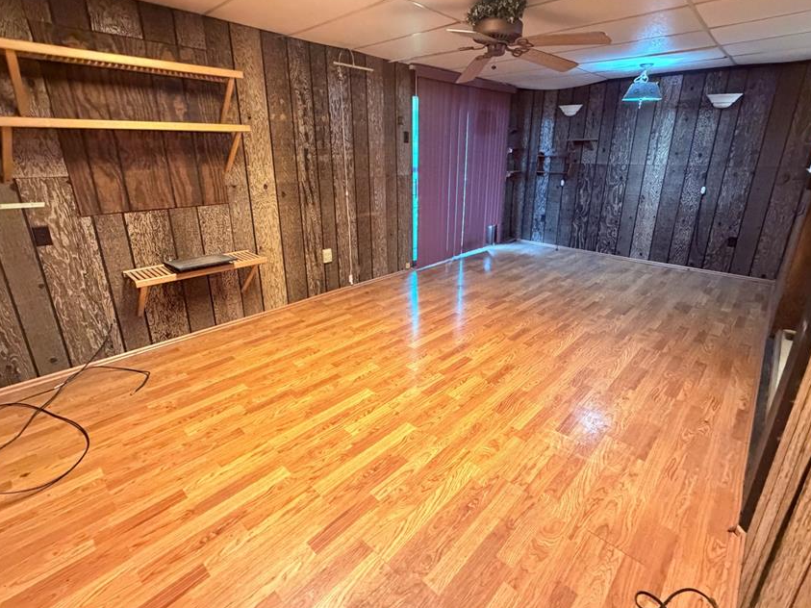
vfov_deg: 74.6
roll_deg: -0.1
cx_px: 421
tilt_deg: -18.5
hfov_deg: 91.0
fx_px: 398
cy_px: 279
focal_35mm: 17
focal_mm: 2.22
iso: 1250
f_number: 2.2
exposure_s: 1/60
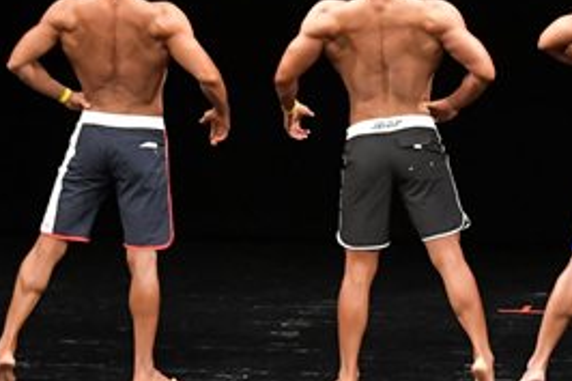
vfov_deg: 3.5
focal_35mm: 393
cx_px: 433
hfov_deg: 5.2
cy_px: 215
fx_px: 6240
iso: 3200
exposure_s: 1/400
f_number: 5.6
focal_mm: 90
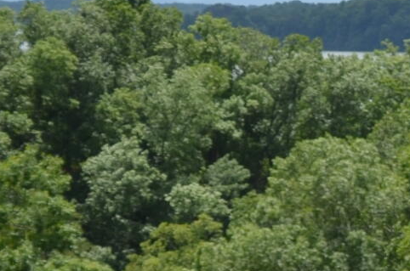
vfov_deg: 6.1
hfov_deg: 9.0
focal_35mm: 224
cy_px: 315
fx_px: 2545
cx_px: 582
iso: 100
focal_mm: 24
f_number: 4
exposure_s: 1/1000
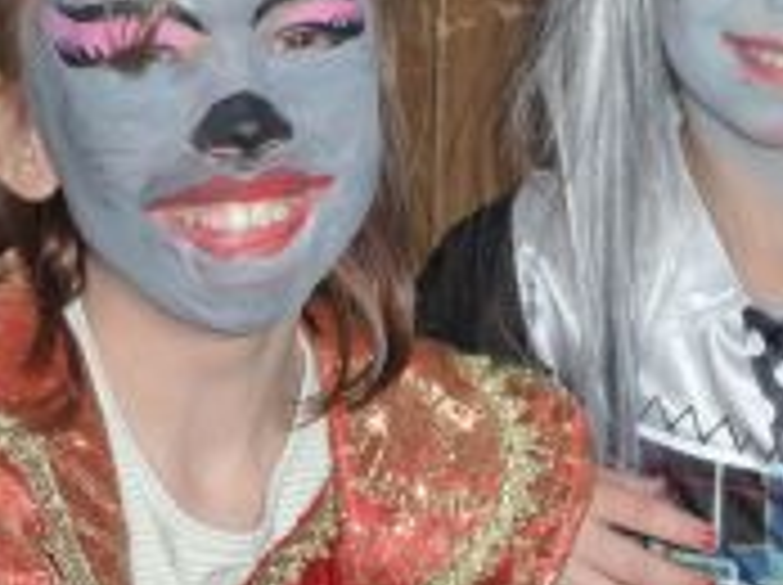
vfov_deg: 15.8
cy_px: 58
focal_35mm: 92
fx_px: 2078
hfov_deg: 21.2
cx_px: 536
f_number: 3.9
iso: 160
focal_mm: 6.7
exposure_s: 1/30
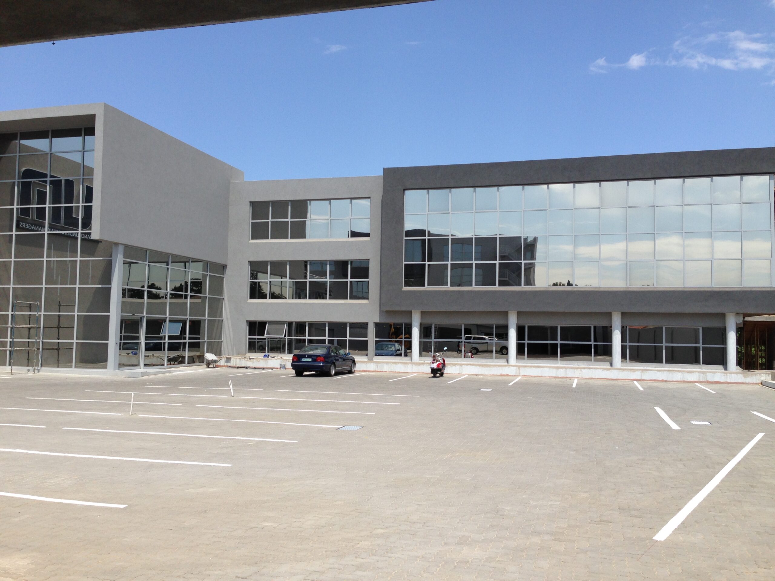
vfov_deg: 42.9
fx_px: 739
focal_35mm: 33
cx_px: 388
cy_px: 290
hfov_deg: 55.4
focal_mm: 4.12
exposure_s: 1/1261
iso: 50
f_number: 2.4
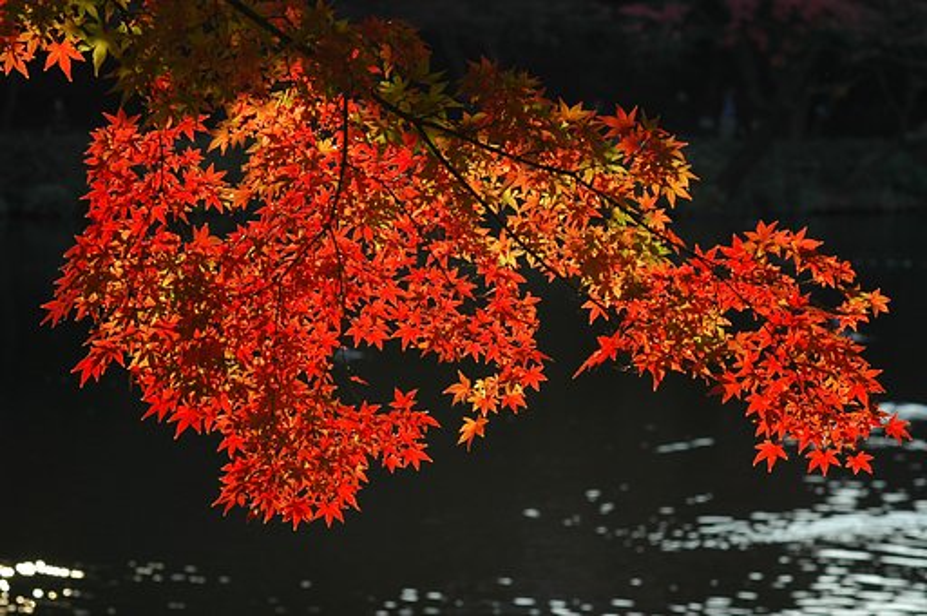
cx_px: 464
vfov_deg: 10.7
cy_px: 308
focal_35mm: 128
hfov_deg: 16.1
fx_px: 3279
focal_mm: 85
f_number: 7.1
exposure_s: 1/200
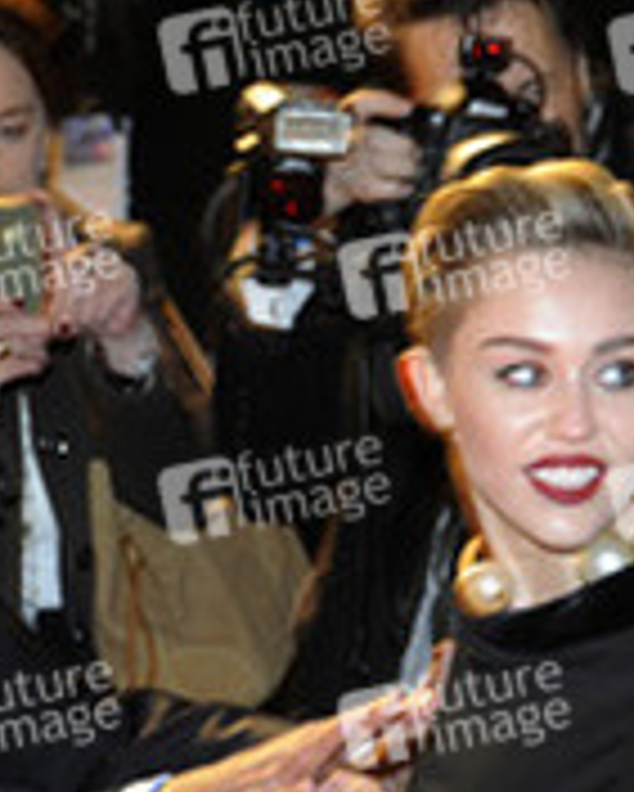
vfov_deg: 8.9
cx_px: 333
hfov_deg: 7.2
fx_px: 5062
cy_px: 603
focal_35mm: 216
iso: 1600
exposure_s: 1/40
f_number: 6.3
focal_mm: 90
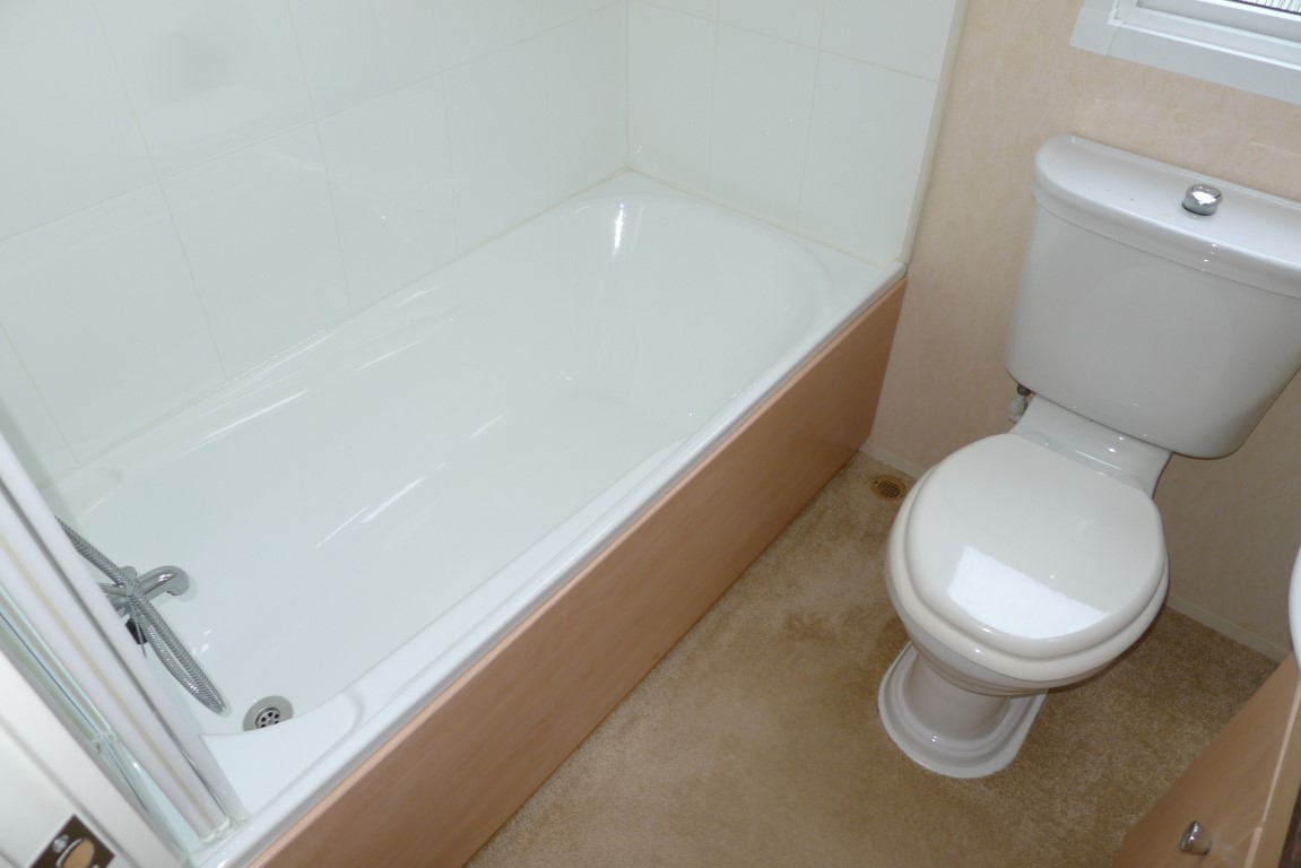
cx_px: 650
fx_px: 867
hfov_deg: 73.7
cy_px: 434
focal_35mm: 24
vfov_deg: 53.2
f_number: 2.8
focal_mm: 5.1
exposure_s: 1/125
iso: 100
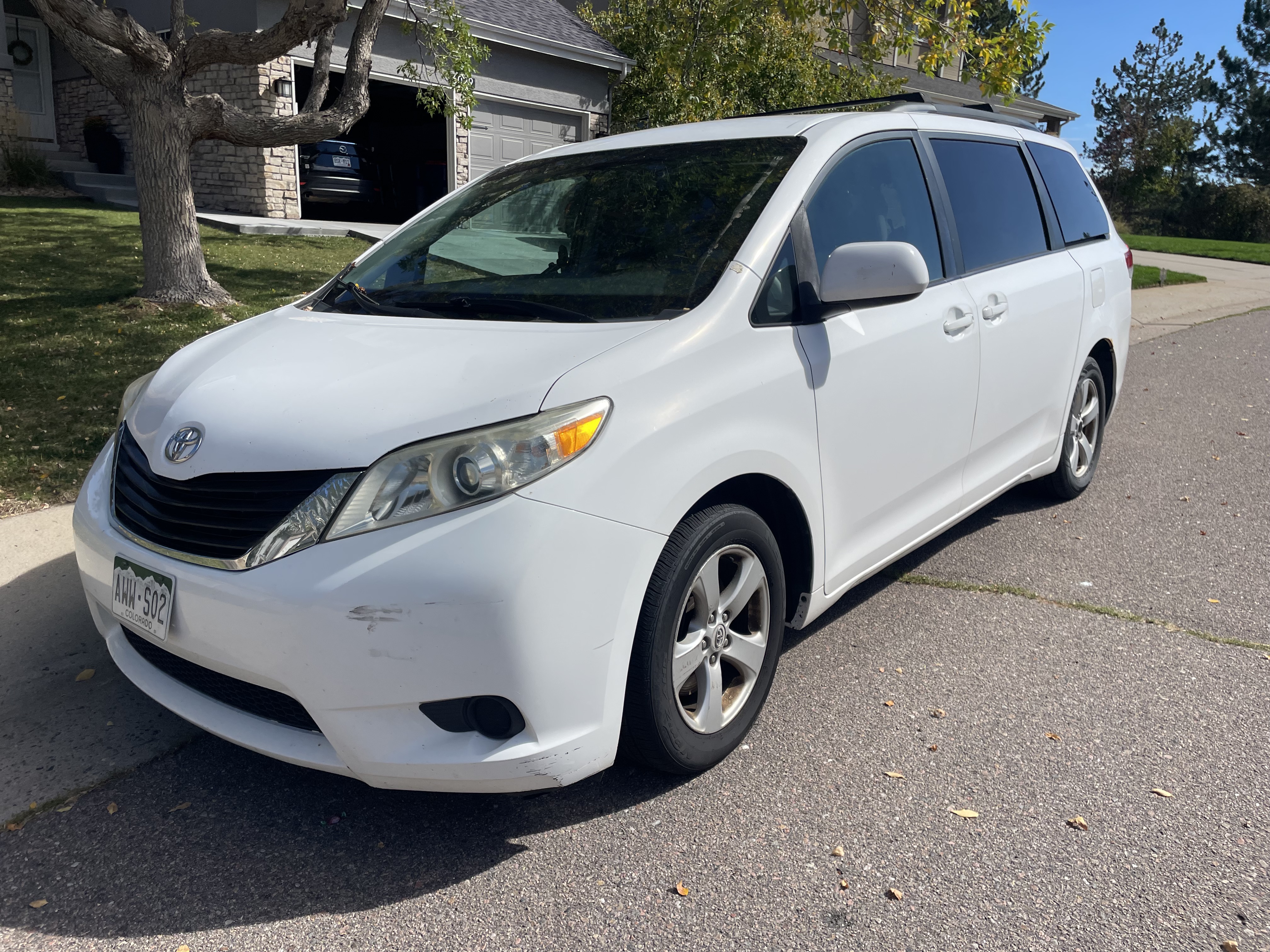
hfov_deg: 67.3
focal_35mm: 26
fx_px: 954
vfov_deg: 53.1
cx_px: 635
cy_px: 476
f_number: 1.6
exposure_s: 1/4651
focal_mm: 4.2
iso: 32
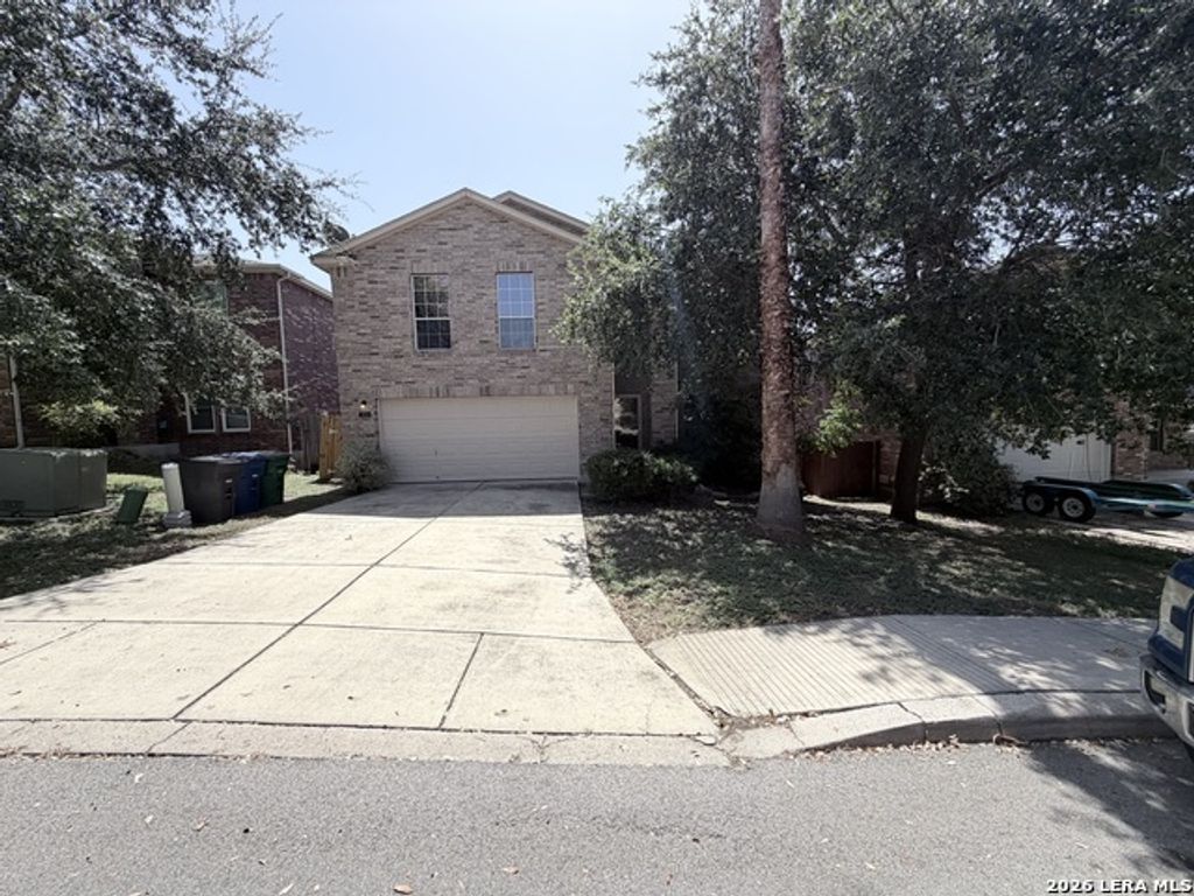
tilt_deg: -4.5
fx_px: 483
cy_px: 448
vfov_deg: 85.7
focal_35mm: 14
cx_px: 597
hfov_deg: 102.1
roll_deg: +2.6
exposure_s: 1/770
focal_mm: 2.22
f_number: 2.2
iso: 25
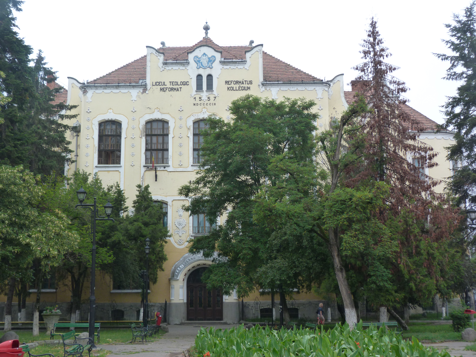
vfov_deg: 34.3
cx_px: 238
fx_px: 578
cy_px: 178
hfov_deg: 44.8
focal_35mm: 42
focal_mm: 7.6
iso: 125
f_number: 3.6
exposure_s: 1/100
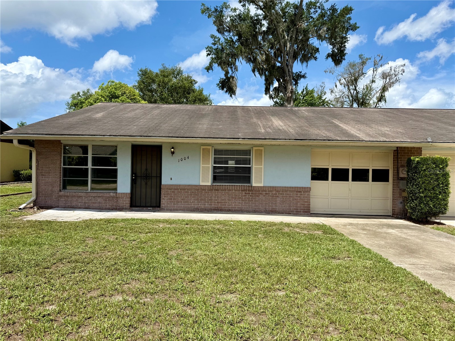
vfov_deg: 56.8
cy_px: 170
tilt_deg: +0.5
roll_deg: -1.5
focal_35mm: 24
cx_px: 228
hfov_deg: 71.6
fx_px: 315
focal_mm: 6.76
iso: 80
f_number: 1.78
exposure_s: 1/4673
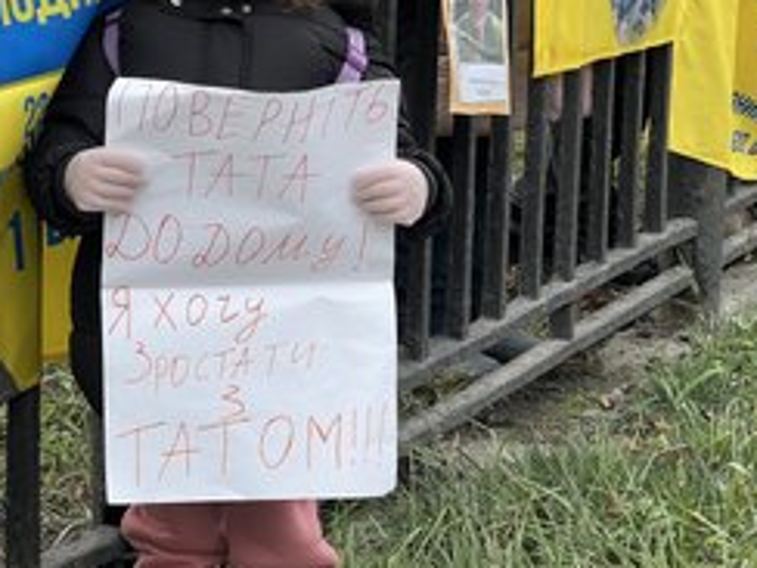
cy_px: 158
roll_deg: +0.0
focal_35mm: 126
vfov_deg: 11.7
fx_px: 2755
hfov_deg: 15.6
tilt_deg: -9.9
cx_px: 183
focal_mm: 9
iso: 50
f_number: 2.8
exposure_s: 1/99
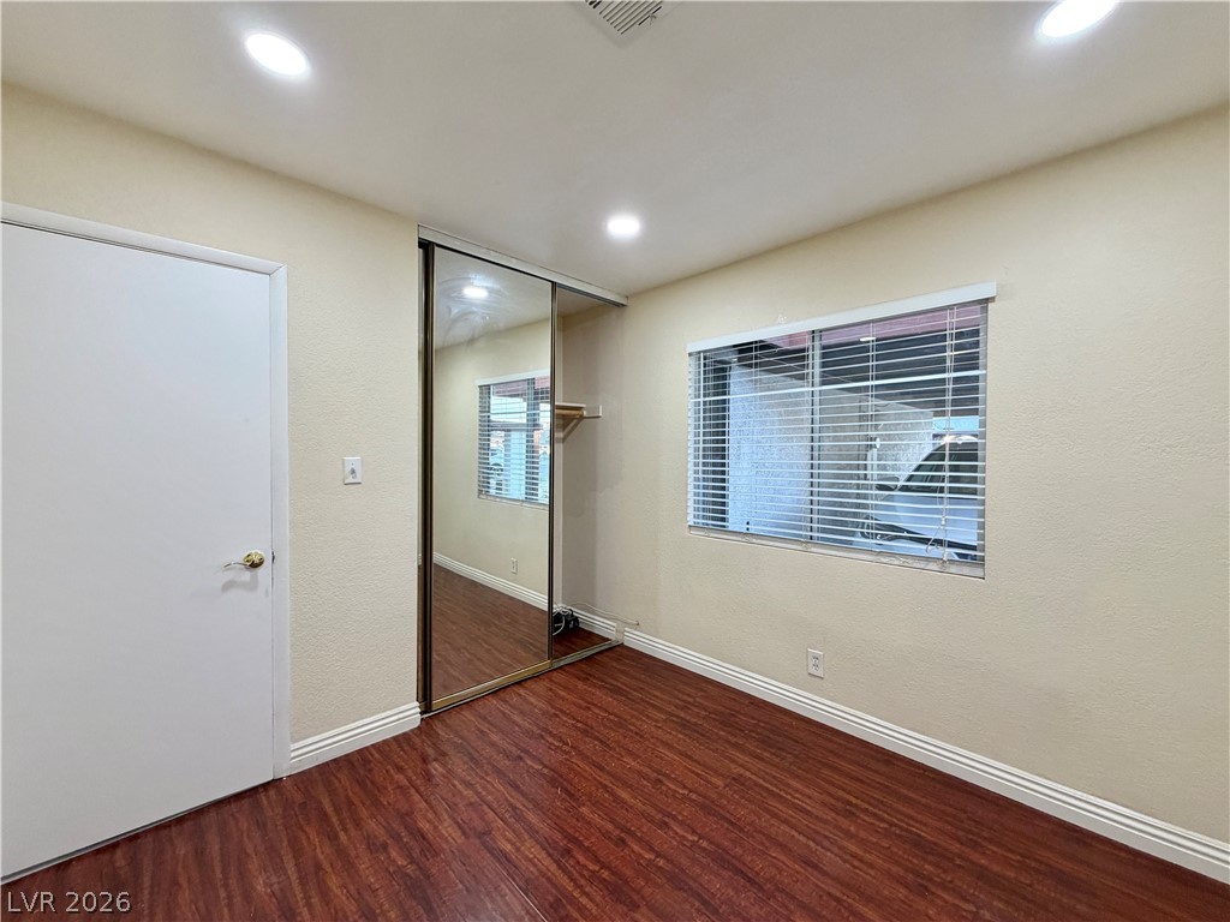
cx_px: 615
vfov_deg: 85.7
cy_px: 461
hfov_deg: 102.1
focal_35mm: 14
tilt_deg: -0.6
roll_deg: +0.4
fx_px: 497
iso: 250
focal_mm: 2.22
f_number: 2.2
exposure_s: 1/120
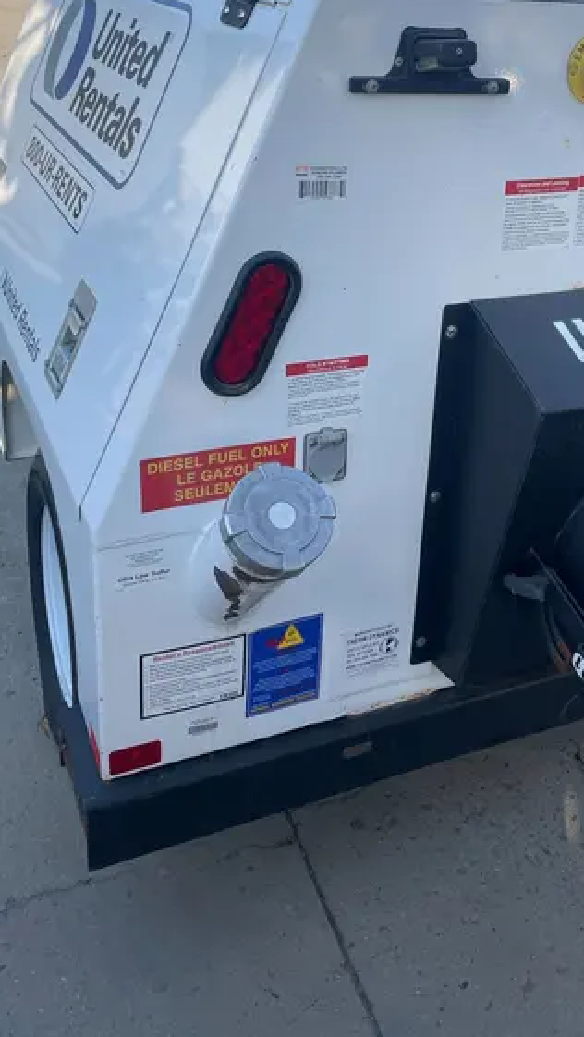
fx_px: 1018
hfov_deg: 31.9
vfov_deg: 53.4
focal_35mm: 37
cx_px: 368
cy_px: 389
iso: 50
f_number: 1.6
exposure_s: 1/1401
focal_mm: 4.2
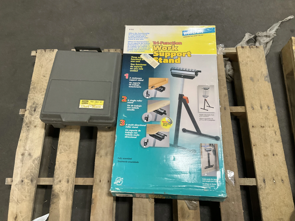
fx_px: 247
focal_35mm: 29
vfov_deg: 48.2
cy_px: 110
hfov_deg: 61.7
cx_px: 148
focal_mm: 3
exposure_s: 1/60
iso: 200
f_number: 1.8
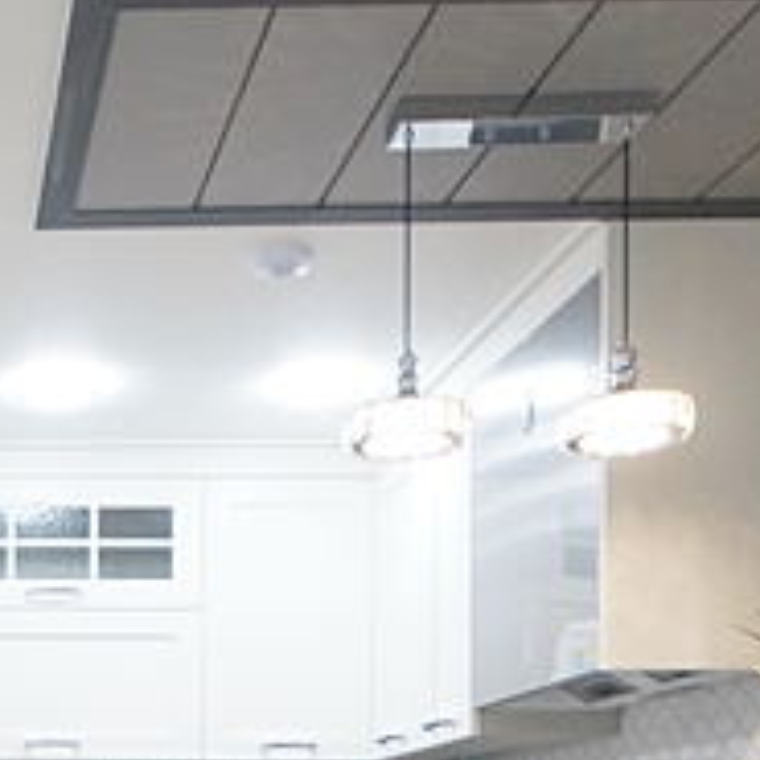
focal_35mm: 55
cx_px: -107
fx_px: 1366
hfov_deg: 27.9
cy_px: 830
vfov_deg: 28.3
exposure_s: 1/125
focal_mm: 10
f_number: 4
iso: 800
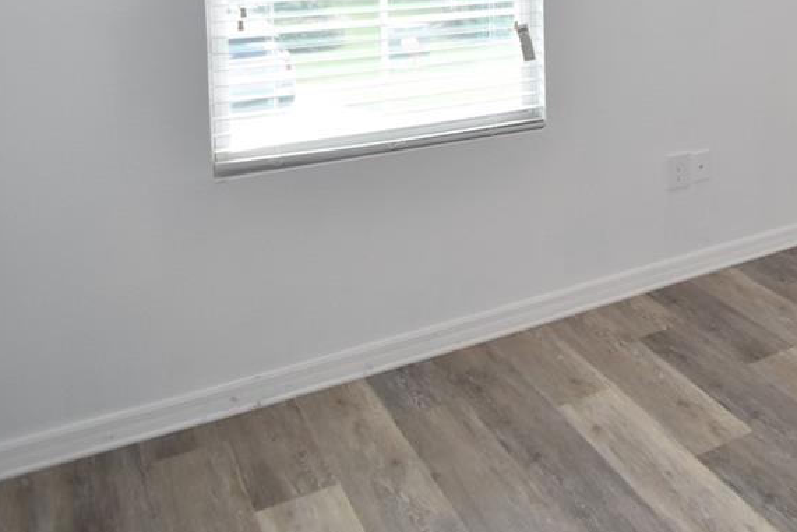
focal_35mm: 42
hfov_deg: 34.4
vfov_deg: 28.9
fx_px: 930
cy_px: -54
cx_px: 1011
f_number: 4
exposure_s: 1/60
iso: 400
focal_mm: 10
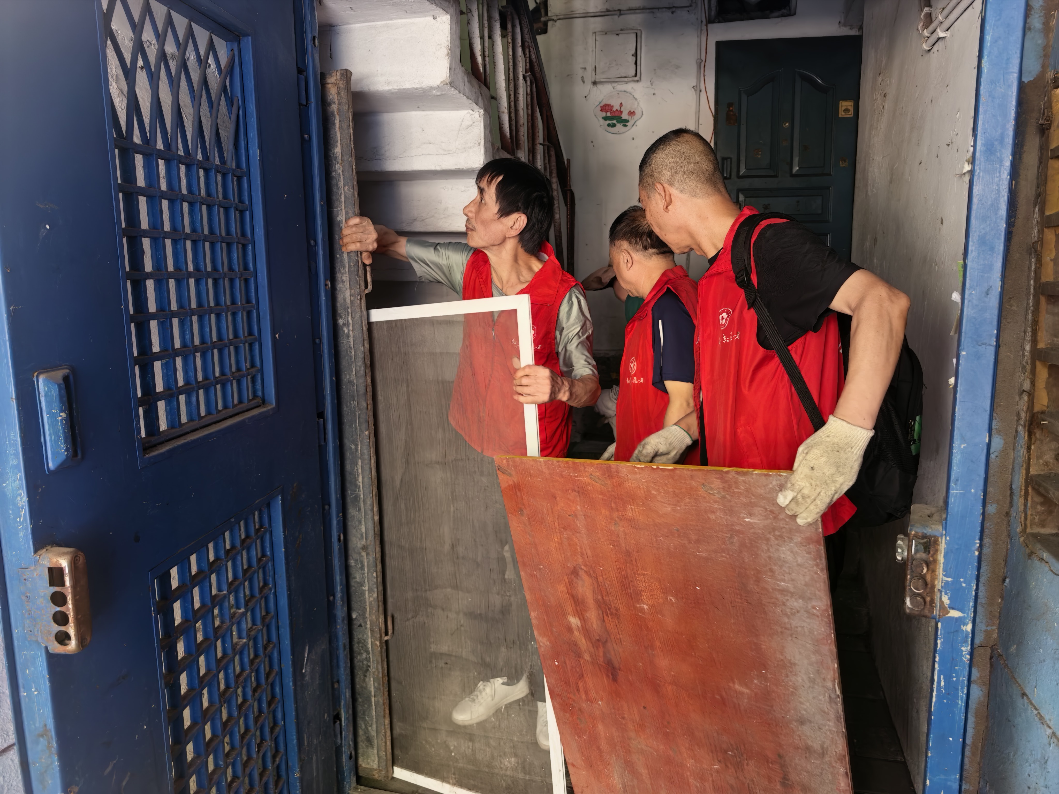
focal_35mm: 24
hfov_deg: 71.6
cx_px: 530
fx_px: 734
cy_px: 397
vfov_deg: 56.8
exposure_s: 1/163
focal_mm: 6.98
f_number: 1.4
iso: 1600
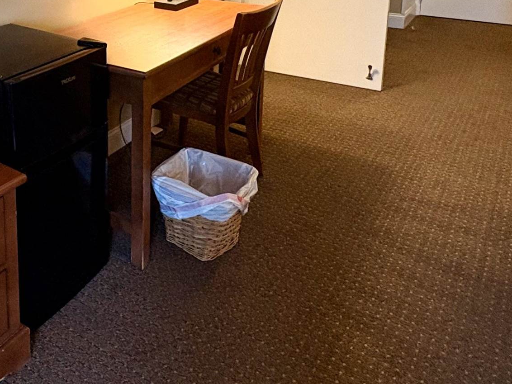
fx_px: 562
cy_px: -5
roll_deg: +2.4
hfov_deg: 45.5
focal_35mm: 38
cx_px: 76
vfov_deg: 34.2
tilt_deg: -10.6
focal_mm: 2.22
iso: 320
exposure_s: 1/60
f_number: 2.2
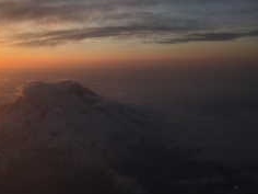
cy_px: 124
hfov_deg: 41.2
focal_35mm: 45
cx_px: 73
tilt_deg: -10.9
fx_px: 335
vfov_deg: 32.0
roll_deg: +1.4
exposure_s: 1/1131
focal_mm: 4.15
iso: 25
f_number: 2.2
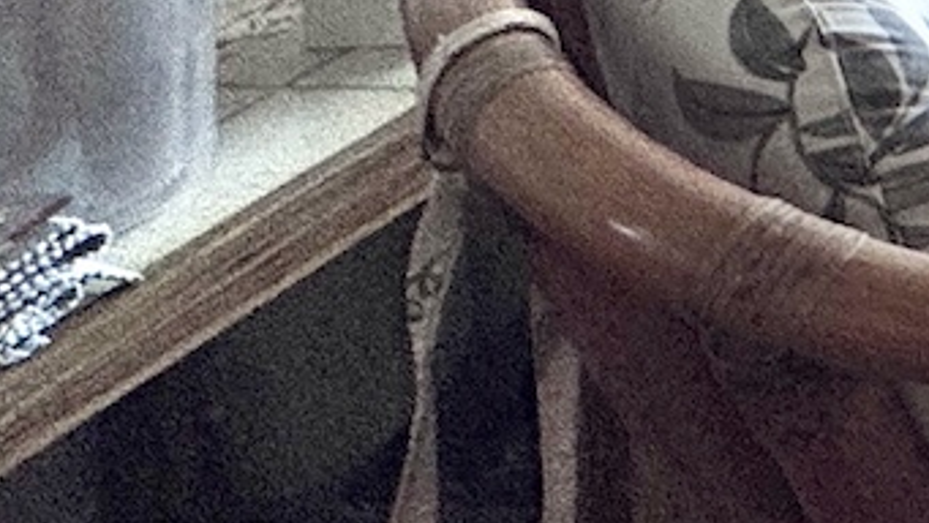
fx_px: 2119
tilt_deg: -1.1
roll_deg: +0.5
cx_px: 2392
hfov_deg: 13.8
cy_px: -1081
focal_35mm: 86
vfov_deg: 10.1
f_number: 2.2
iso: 40
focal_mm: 2.22
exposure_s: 1/298
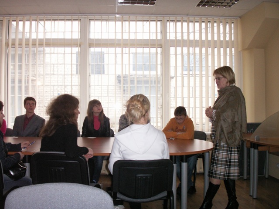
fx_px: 298
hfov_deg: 50.1
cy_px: 104
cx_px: 140
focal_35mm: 37
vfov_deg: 38.7
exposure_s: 1/50
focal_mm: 7.7
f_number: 3.5
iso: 160
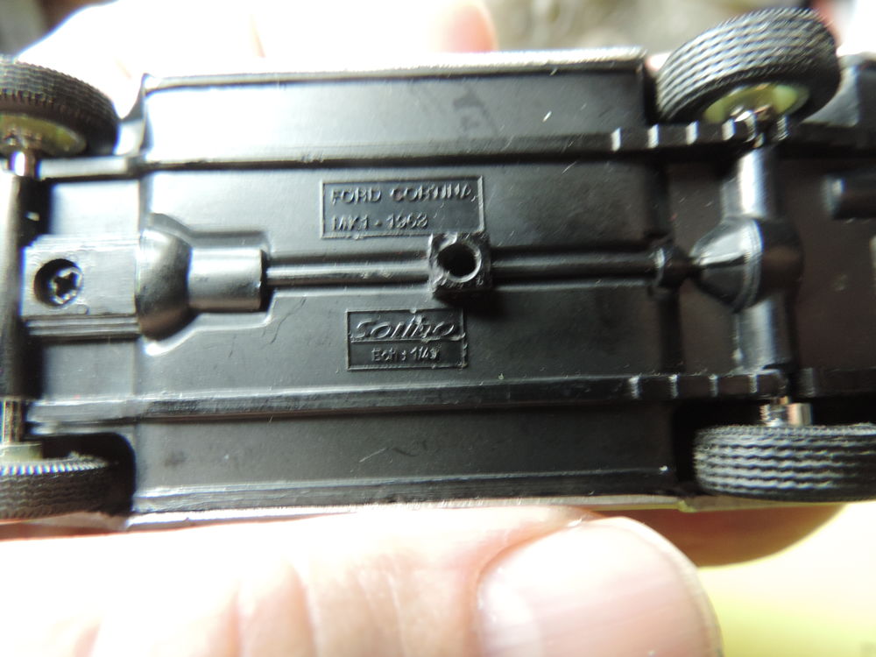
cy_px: 328
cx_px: 438
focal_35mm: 24
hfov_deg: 71.6
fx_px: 607
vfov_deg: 56.8
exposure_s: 1/20
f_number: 3
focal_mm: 4.3
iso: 400
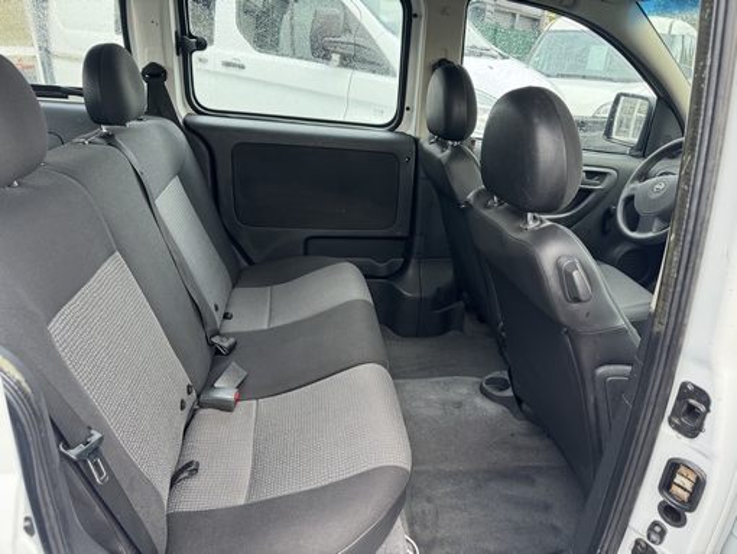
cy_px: 277
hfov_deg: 71.6
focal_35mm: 24
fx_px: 511
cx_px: 368
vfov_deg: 56.9
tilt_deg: -23.5
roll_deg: -1.4
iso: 250
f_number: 1.78
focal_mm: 6.76
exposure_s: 1/60
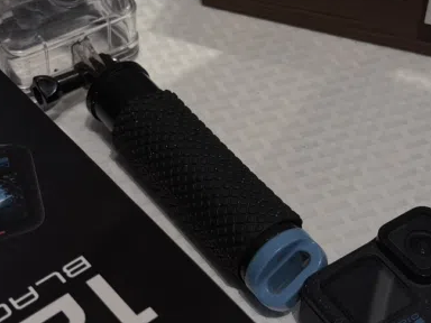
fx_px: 498
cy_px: 127
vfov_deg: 35.8
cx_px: 237
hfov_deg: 46.7
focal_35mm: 40
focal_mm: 6.76
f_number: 1.78
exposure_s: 1/100
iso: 160
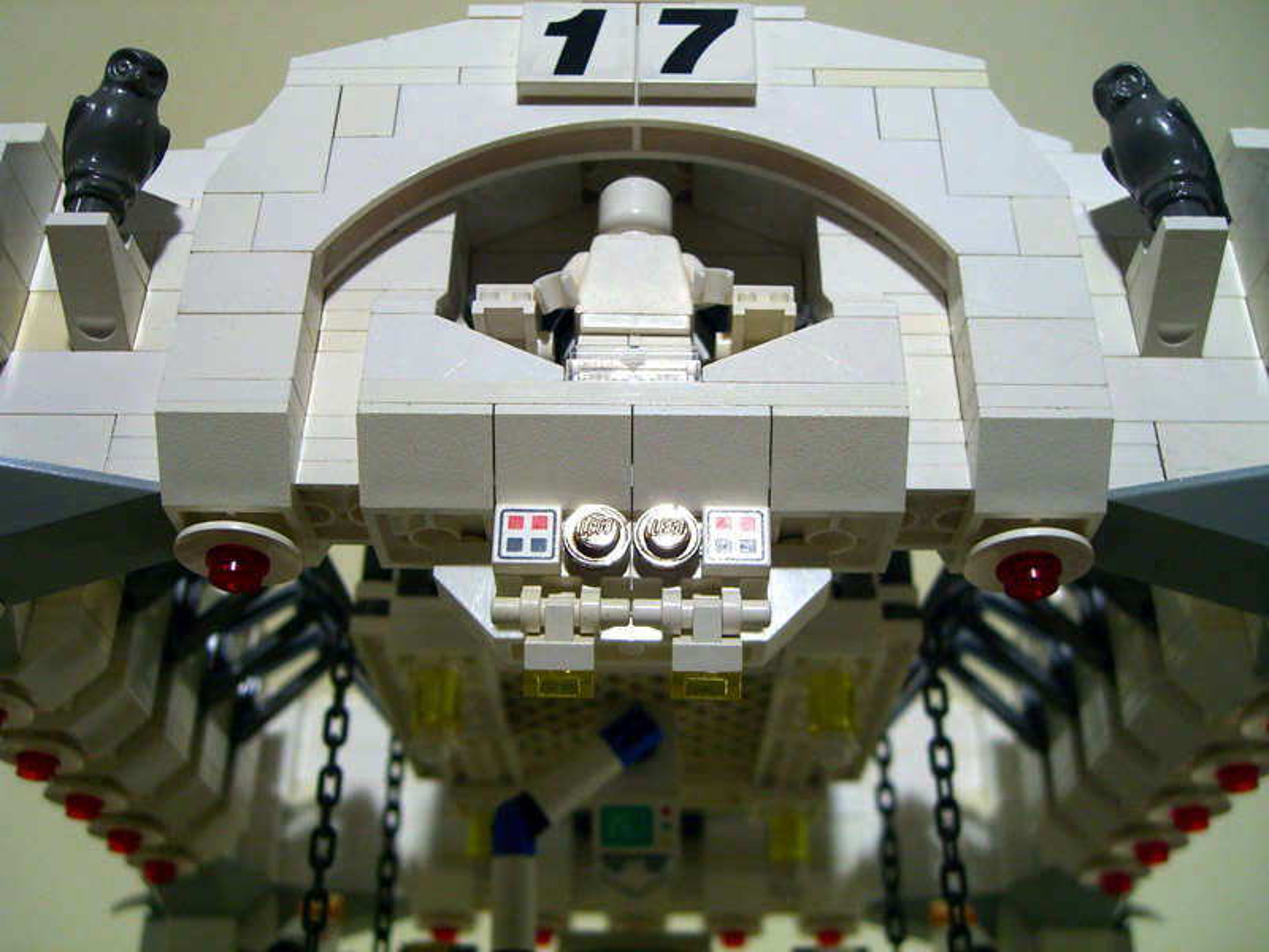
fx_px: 1393
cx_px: 634
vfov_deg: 37.7
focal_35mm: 38
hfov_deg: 49.0
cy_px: 476
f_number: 2.8
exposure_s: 1/125
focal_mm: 7.9
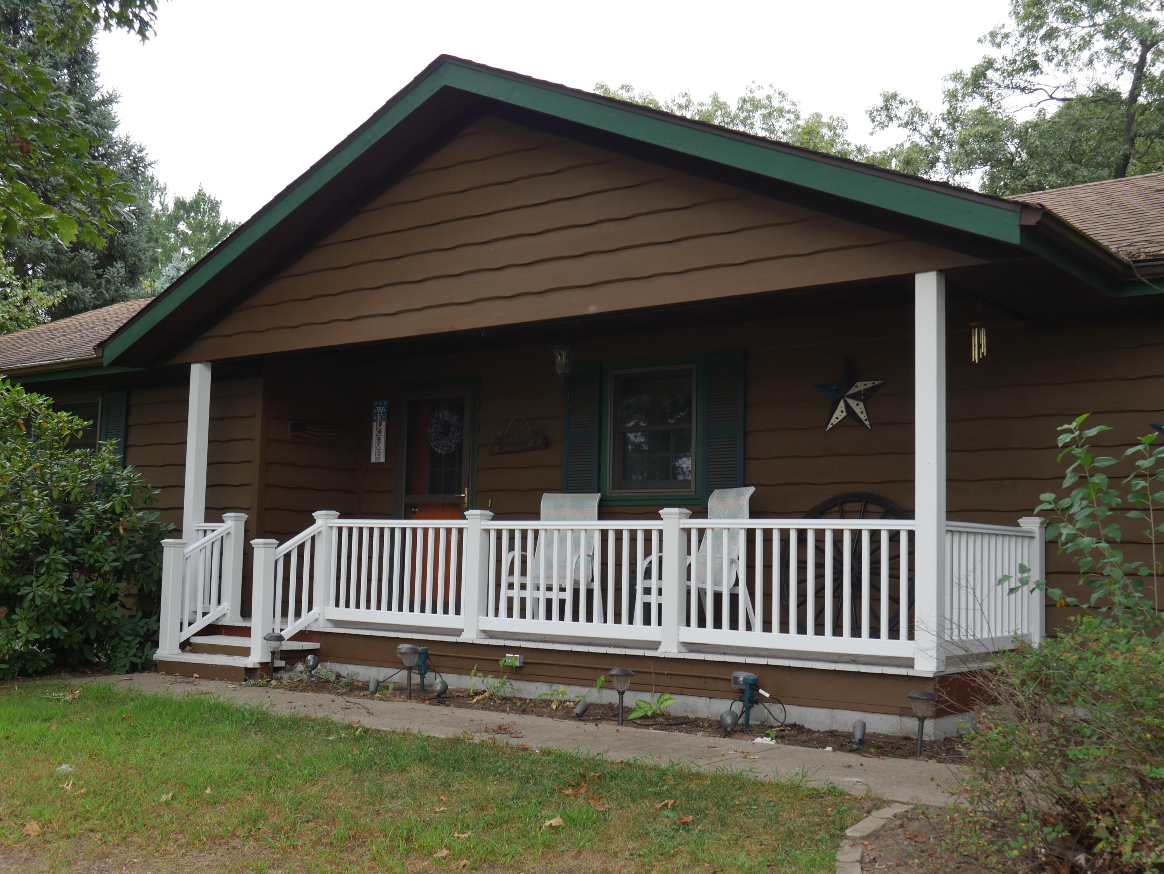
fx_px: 1345
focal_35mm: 40
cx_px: 582
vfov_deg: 36.0
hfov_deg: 46.8
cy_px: 437
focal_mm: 20
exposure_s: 1/125
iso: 200
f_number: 5
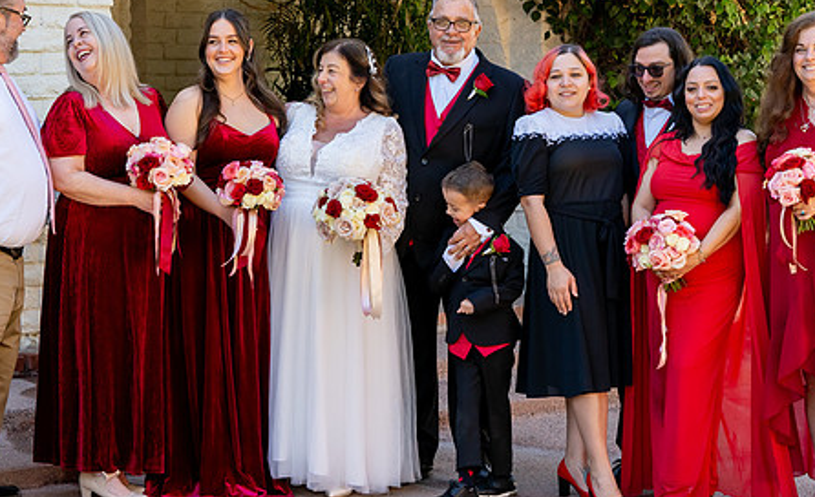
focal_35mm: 102
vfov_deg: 12.6
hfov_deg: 20.5
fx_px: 2250
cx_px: 365
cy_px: 205
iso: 500
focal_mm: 70
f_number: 7.1
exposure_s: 1/250
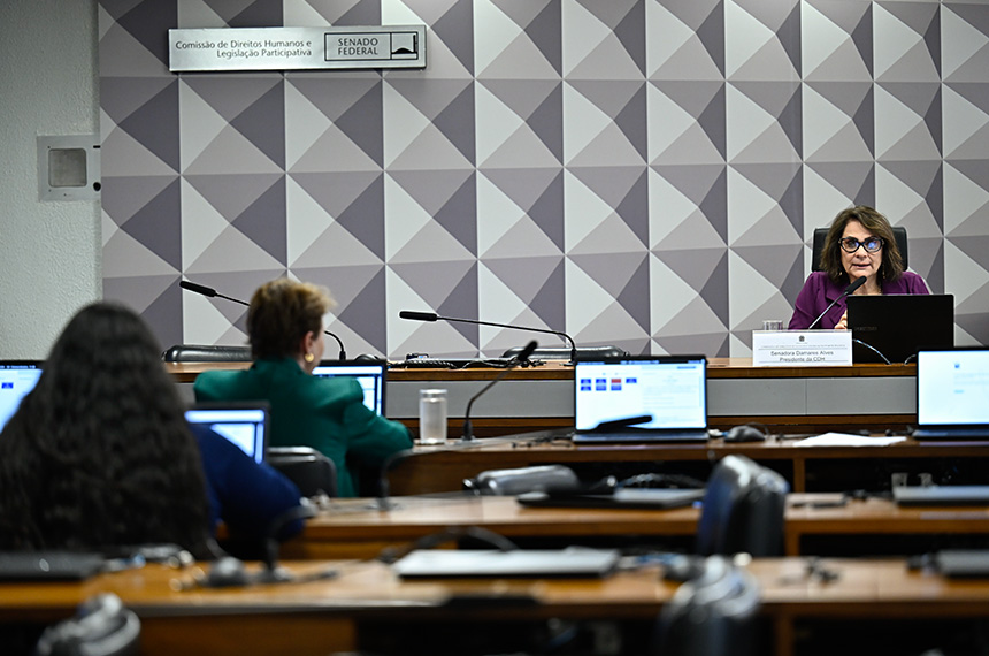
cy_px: 328
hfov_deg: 16.4
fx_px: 3428
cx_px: 494
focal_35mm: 125
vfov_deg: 10.9
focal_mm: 125
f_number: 2.8
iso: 1600
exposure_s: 1/200
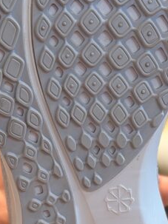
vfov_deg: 13.3
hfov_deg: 10.0
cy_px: 147
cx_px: 84
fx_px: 958
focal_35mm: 148
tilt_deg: -6.2
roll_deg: +0.0
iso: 80
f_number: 1.78
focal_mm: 6.76
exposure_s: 1/100
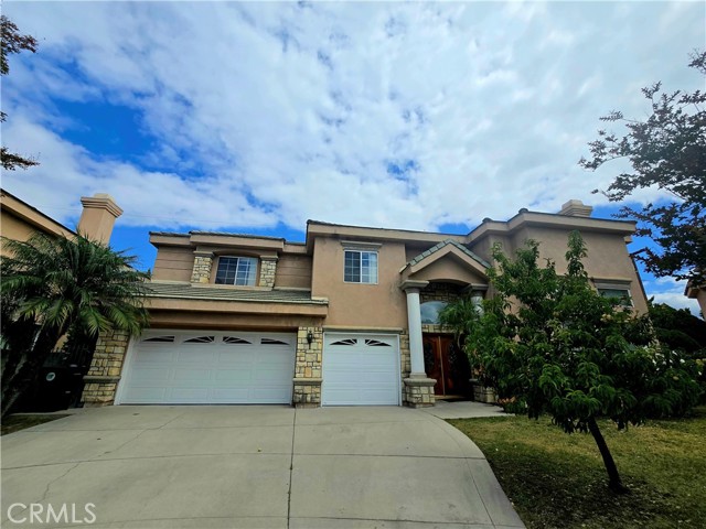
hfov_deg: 106.2
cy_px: 264
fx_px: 265
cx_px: 353
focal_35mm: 13
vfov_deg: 89.9
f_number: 2.2
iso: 50
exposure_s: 1/5000
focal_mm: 2.2
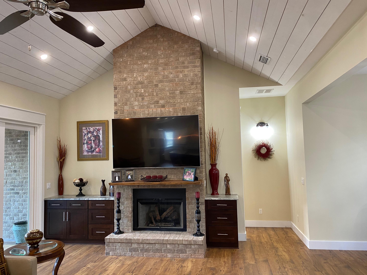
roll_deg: +0.6
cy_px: 138
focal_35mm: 26
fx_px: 276
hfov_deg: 67.3
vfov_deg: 53.1
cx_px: 184
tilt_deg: +3.2
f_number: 1.8
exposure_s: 1/60
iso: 200
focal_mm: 4.25
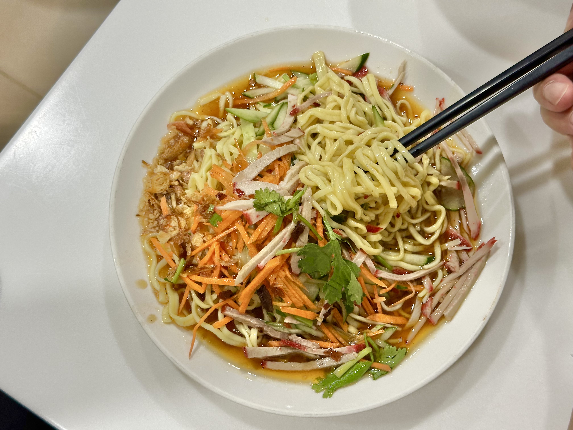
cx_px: 286
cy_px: 215
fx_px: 795
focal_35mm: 48
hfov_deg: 39.7
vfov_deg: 30.3
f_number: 1.78
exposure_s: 1/60
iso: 200
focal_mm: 6.86
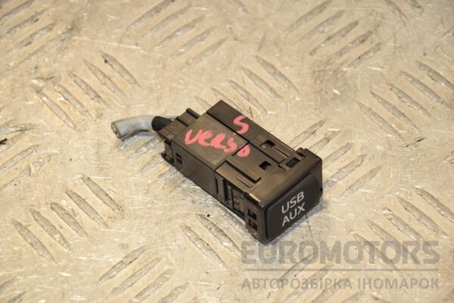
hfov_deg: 13.0
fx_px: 1986
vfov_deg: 8.7
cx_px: 227
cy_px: 152
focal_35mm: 158
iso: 800
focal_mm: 105
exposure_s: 1/200
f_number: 7.1
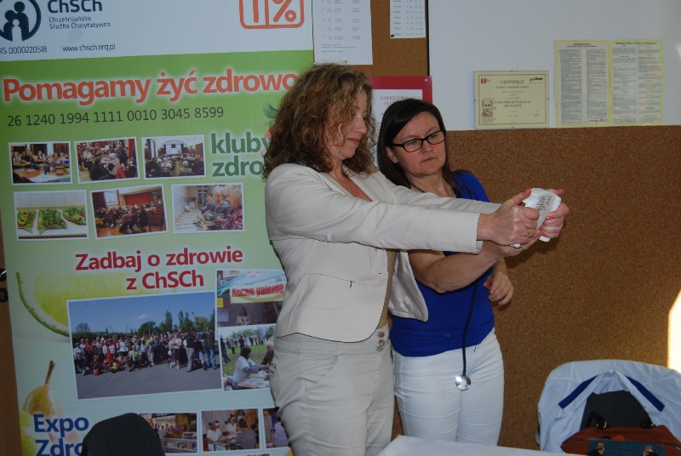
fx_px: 881
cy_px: 228
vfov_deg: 29.0
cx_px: 340
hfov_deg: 42.3
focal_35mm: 46
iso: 200
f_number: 4.5
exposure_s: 1/60
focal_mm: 31
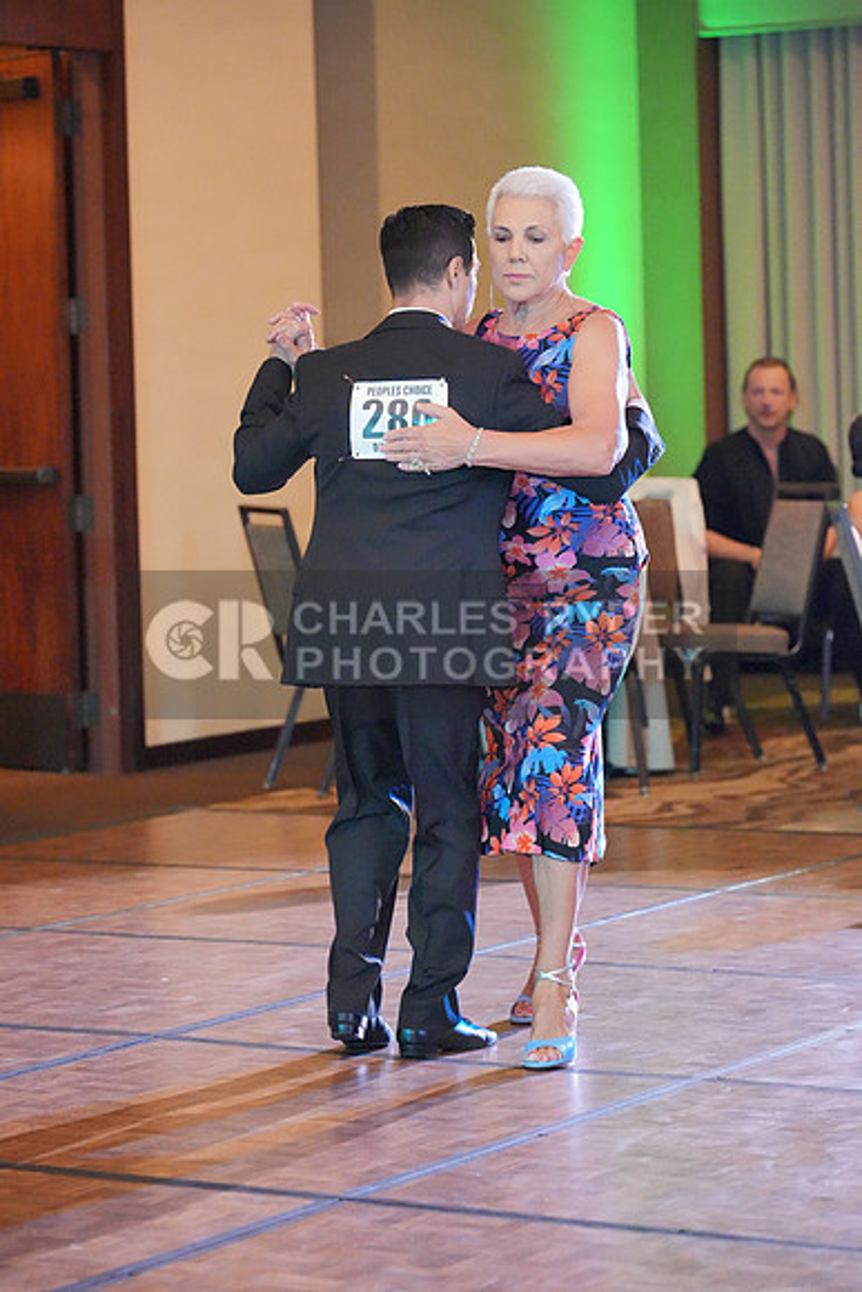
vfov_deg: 17.6
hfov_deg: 11.8
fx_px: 4164
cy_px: 646
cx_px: 431
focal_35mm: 116
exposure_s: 1/400
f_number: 4
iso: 12800
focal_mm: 116
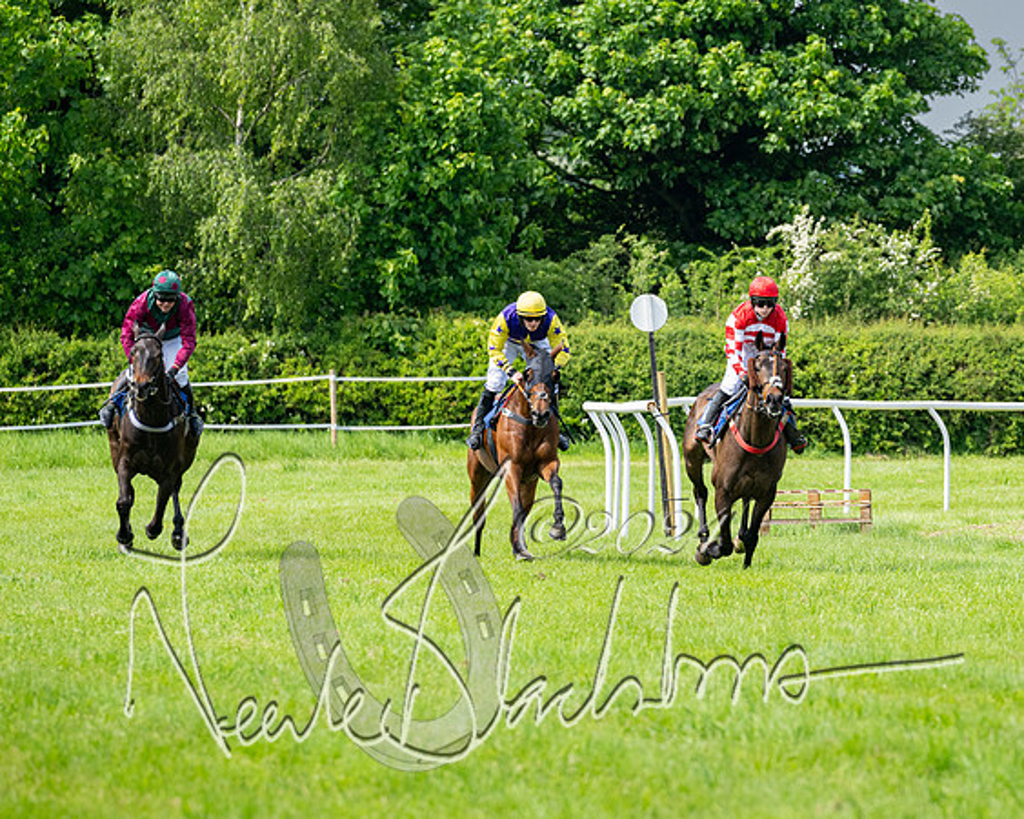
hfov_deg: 6.6
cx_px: 823
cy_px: 452
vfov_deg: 5.3
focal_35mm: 294
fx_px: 8915
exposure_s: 1/1600
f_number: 5
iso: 400
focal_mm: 195
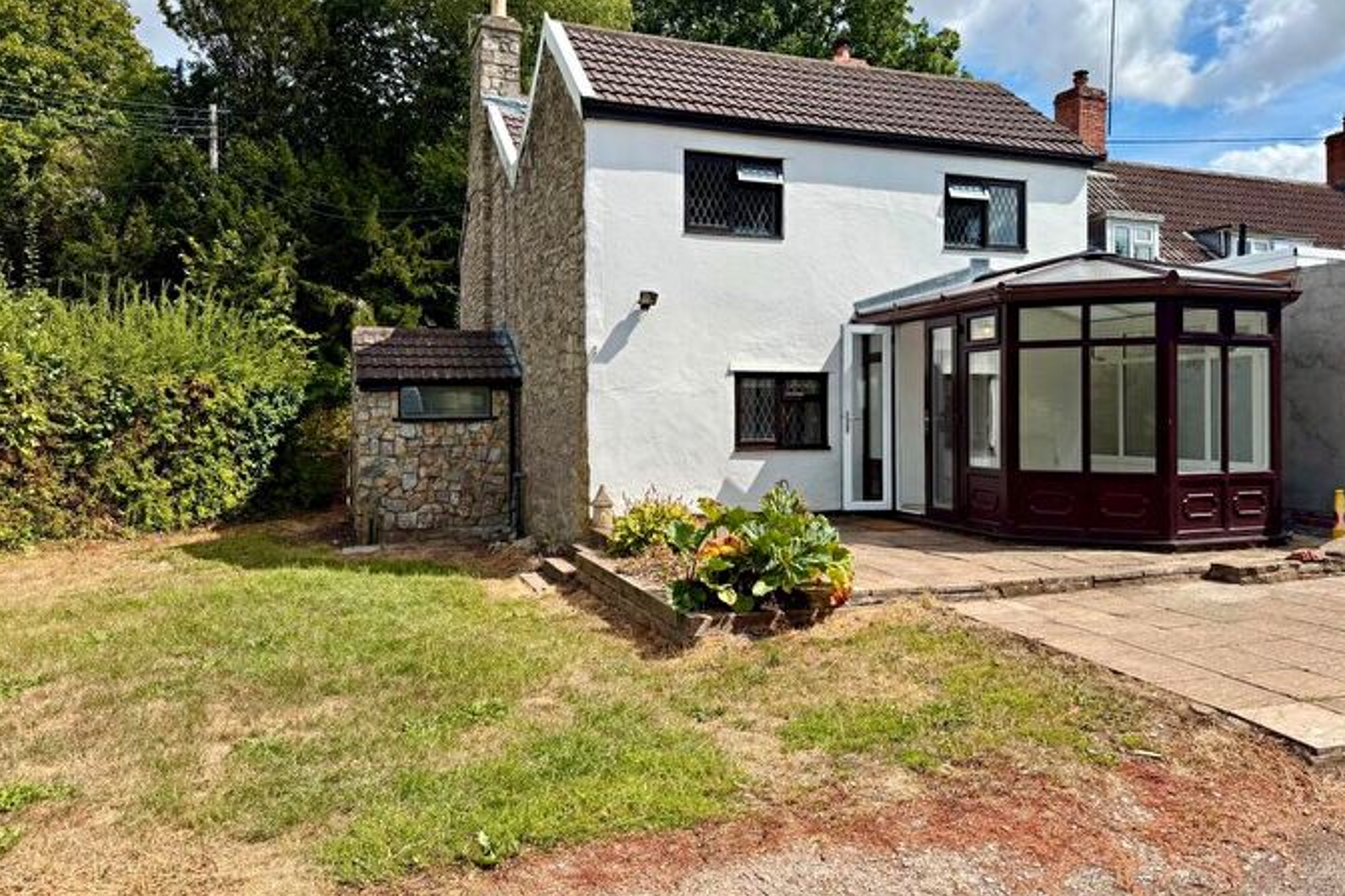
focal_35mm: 26
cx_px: 691
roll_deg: -0.1
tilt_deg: +1.4
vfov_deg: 49.5
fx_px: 971
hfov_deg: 69.4
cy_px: 397
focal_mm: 6.76
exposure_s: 1/4405
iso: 80
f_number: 1.78
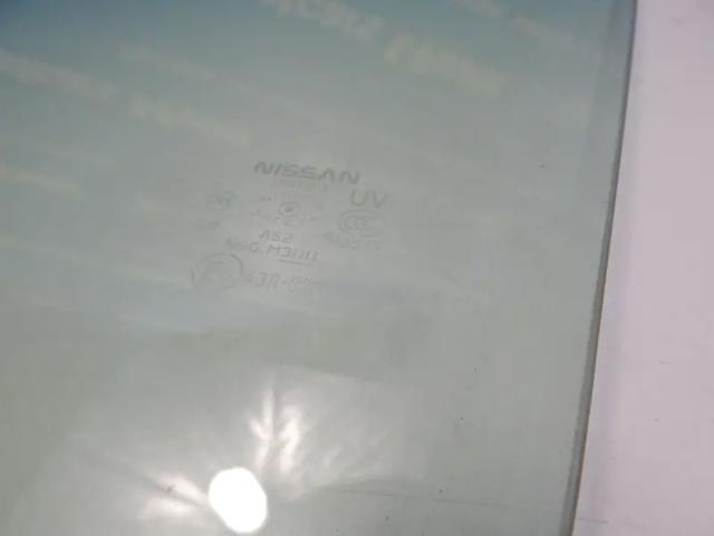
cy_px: 268
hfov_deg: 73.9
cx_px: 357
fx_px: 474
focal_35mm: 23
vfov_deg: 58.9
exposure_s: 1/200
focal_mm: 4
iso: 400
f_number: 3
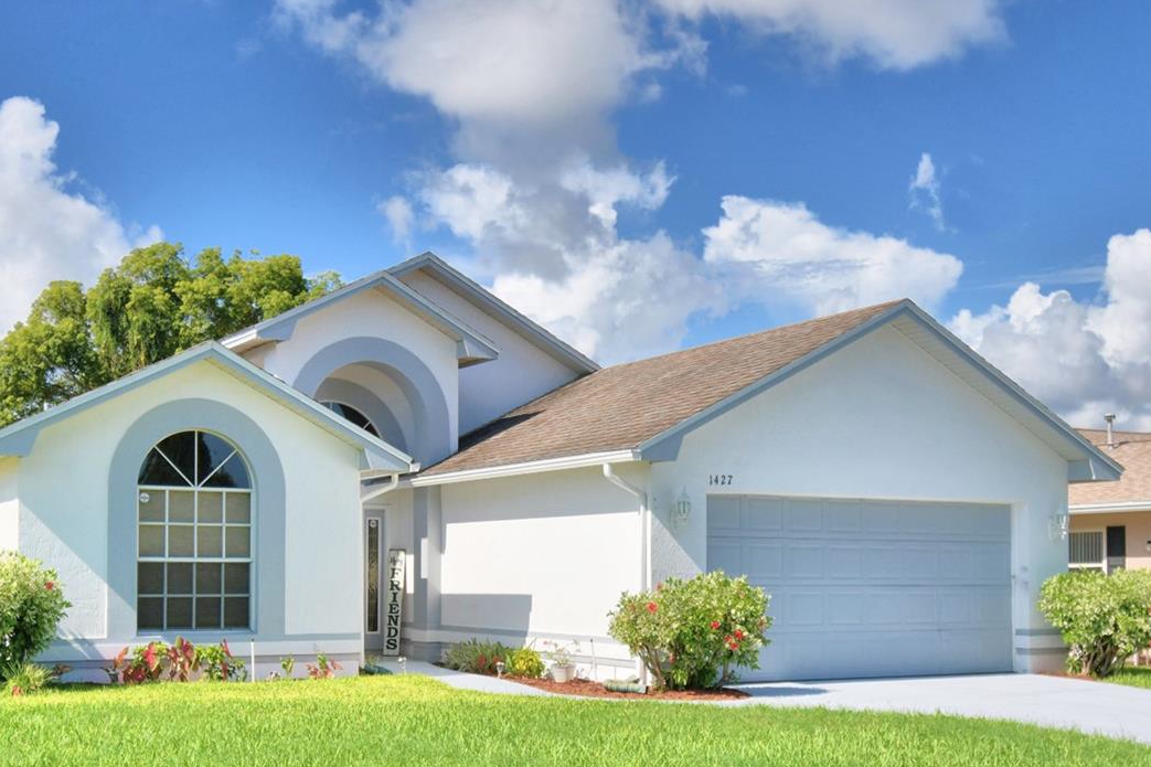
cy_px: 533
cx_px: 529
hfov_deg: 42.7
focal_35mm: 46
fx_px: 1470
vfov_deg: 29.0
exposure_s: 1/1000
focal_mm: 20
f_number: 5.6
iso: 100
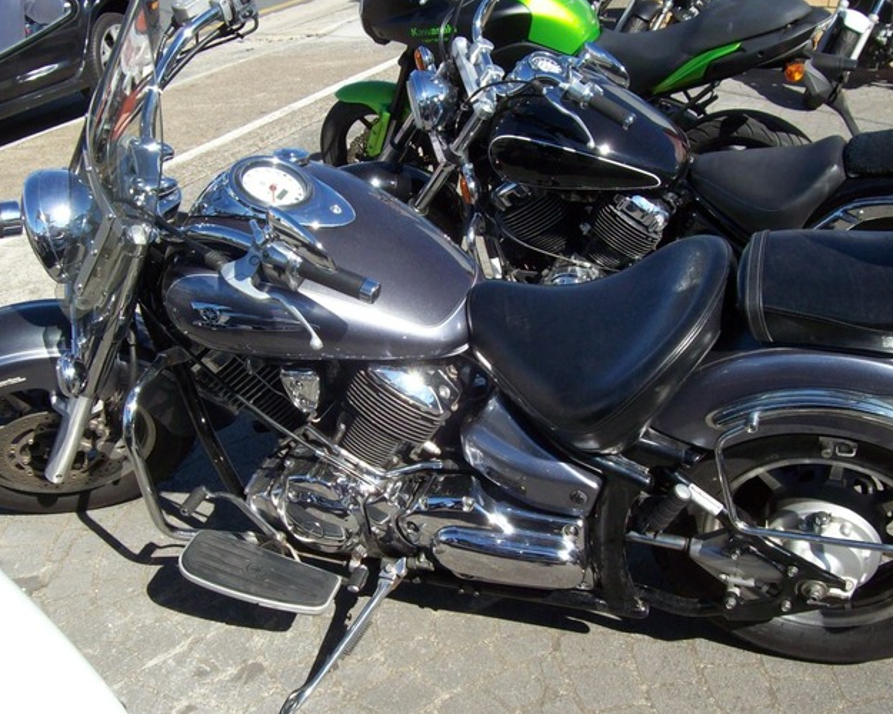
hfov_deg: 41.1
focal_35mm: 45
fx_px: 1189
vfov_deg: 33.4
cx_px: 424
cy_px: 404
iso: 80
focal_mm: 6
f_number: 4.8
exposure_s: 1/367
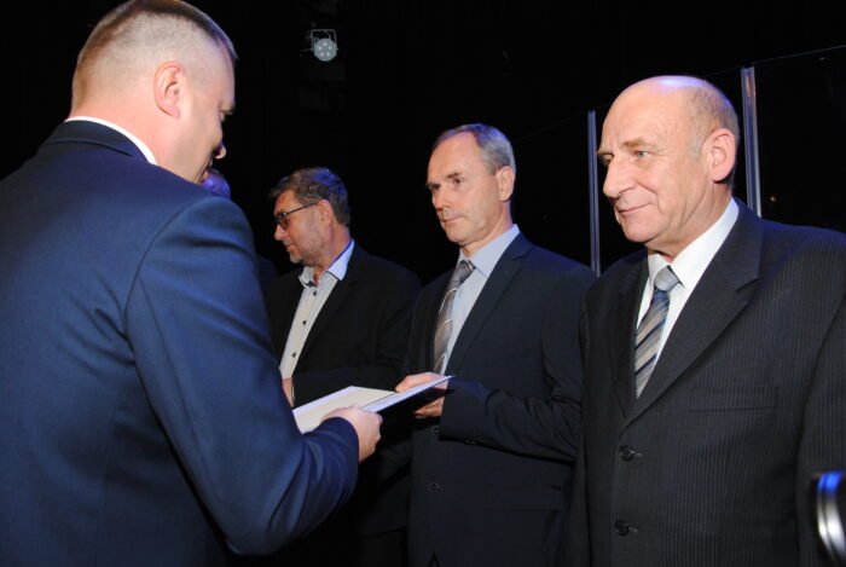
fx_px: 635
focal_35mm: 27
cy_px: 284
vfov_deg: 48.1
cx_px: 423
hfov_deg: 67.3
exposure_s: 1/60
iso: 400
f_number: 5.6
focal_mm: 18
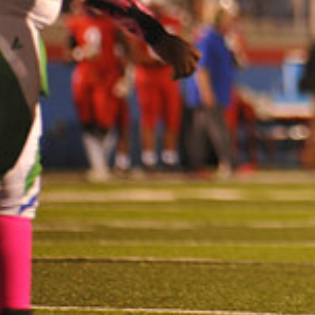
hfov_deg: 2.7
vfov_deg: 2.7
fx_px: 6723
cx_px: 557
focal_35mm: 653
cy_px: -32
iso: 1600
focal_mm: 200
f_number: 2.8
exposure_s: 1/125
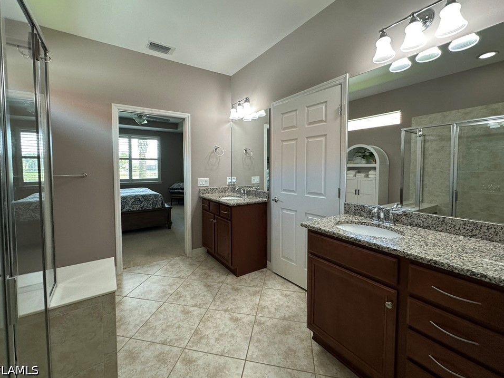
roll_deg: +0.1
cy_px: 177
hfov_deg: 98.1
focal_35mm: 15
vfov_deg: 81.6
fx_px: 218
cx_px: 243
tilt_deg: -2.1
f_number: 2.2
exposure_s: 1/120
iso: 160
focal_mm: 2.22
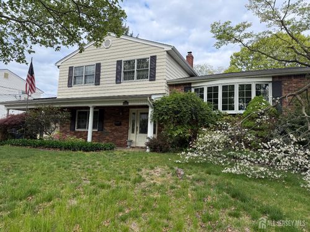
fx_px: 215
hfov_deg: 71.6
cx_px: 155
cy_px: 116
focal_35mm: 24
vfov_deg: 56.8
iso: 100
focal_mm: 6.76
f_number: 1.78
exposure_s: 1/1493
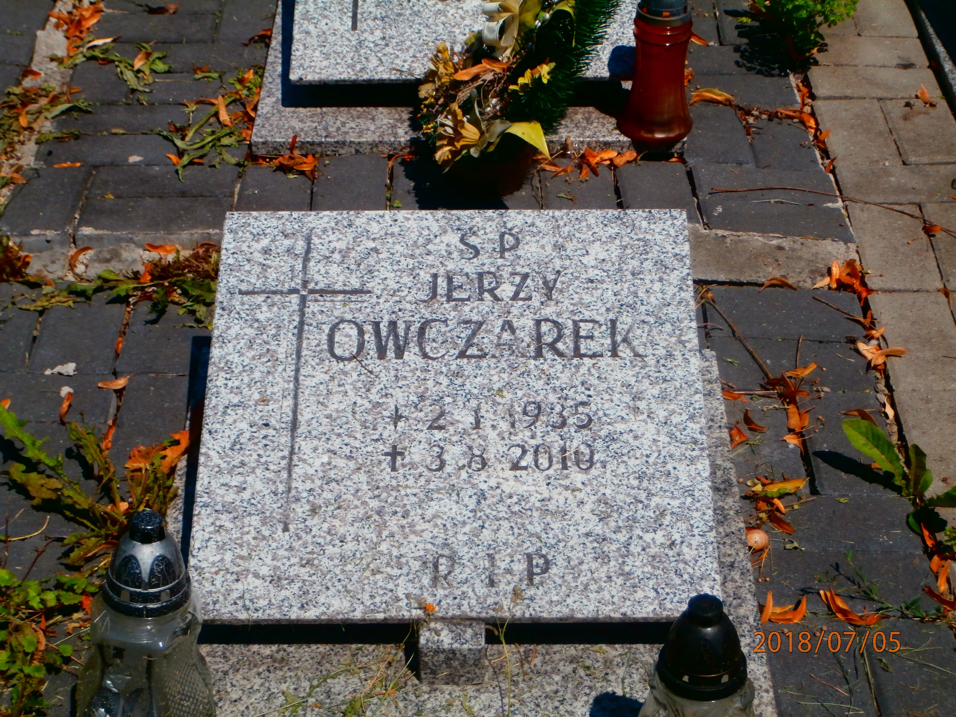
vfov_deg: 21.6
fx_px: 1878
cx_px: 478
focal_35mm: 68
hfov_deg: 28.6
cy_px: 358
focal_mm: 12.1
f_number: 4.7
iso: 100
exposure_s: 1/1250
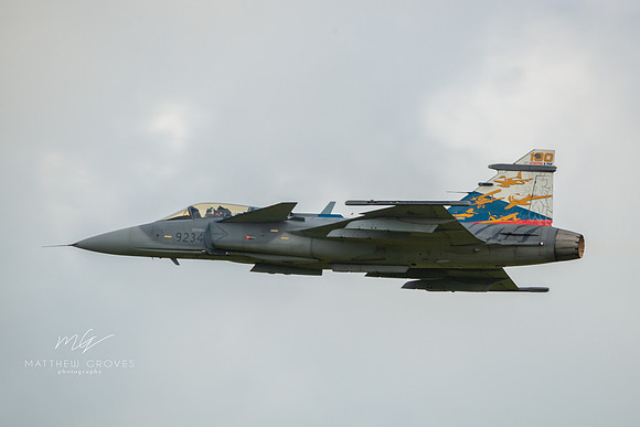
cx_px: 361
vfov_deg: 2.0
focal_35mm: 675
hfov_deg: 3.1
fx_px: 12011
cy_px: 183
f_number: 9
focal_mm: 500
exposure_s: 1/1250
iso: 400
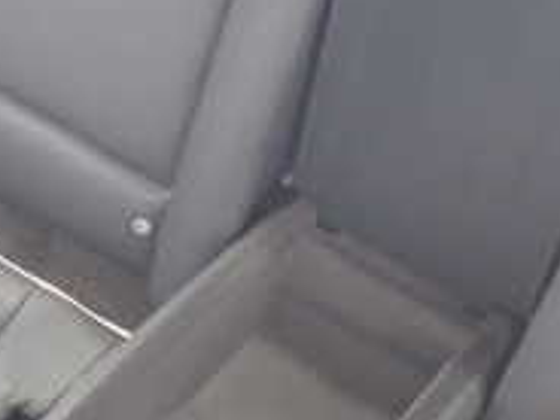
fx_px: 1585
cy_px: 329
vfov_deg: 15.0
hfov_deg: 20.0
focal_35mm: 98
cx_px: 280
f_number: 2.3
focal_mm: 5.4
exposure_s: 1/30
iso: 640
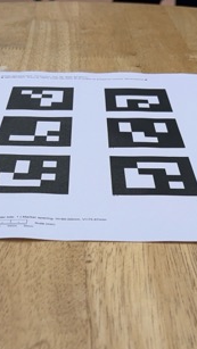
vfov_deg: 35.1
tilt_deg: -33.5
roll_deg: -2.2
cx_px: 77
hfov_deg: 20.4
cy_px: 230
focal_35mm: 59
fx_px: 547
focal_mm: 5.96
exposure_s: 1/2985
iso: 50
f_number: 1.6
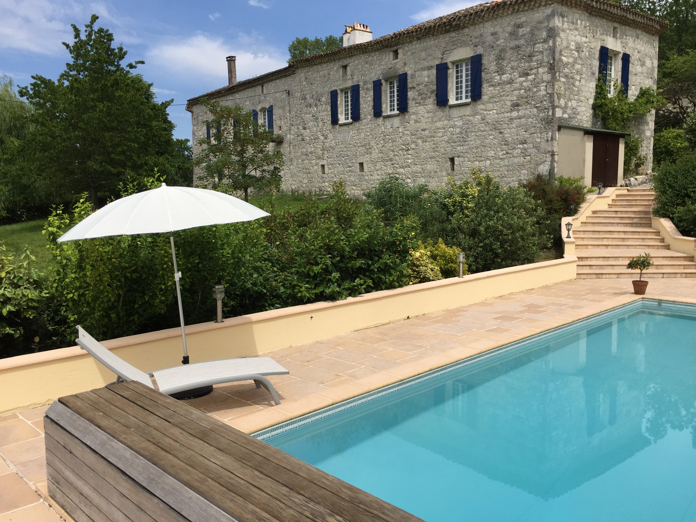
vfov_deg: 48.2
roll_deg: -1.6
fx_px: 583
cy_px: 261
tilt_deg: -7.0
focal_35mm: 29
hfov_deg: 61.7
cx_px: 348
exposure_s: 1/2475
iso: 32
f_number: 2.2
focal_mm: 4.15
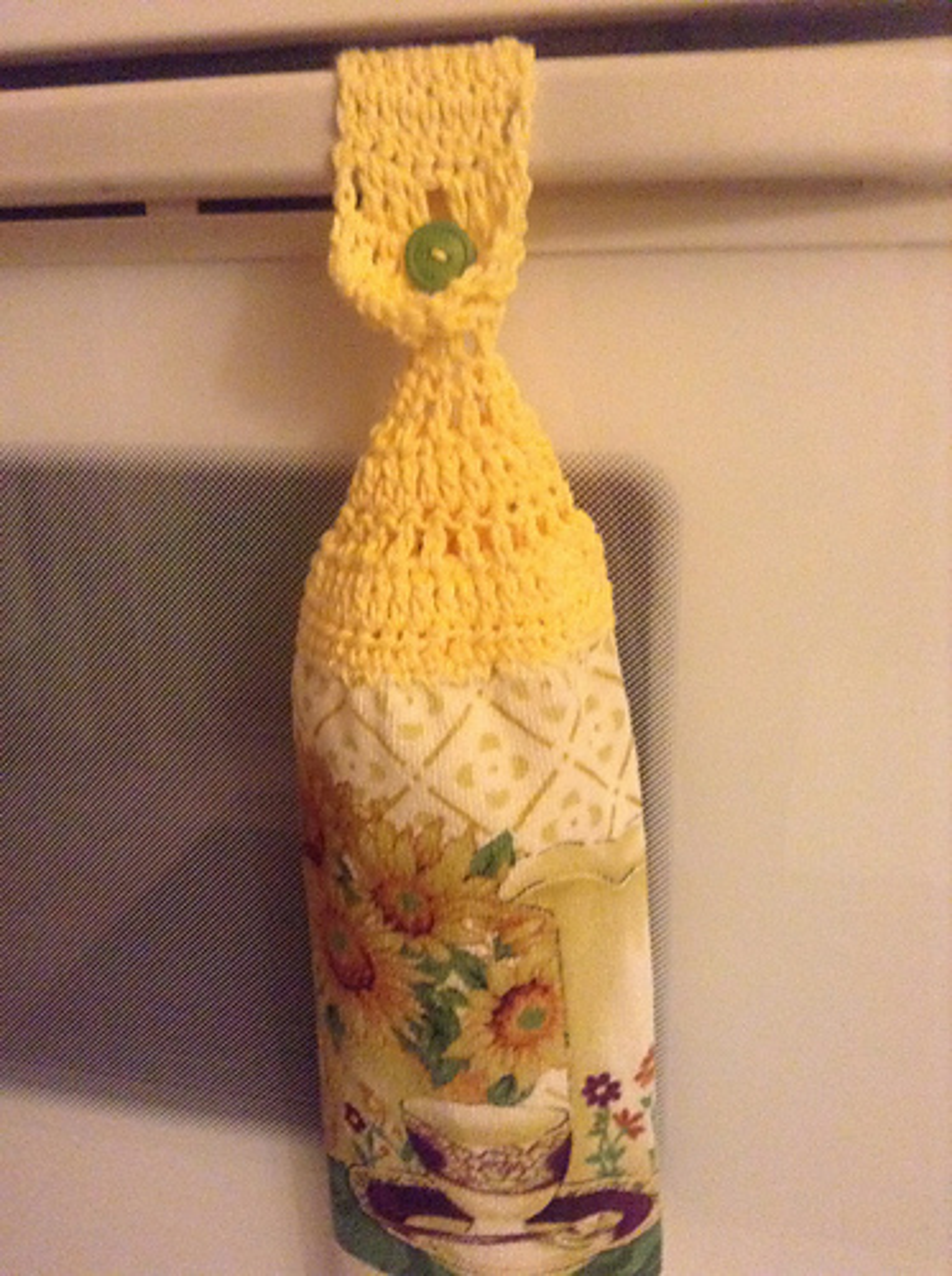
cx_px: 476
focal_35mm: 33
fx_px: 1214
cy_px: 638
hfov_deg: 42.8
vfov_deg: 55.4
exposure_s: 1/15
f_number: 2.4
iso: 500
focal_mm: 3.3
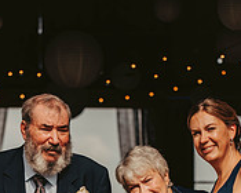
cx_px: 77
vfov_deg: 6.4
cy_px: 236
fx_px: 1719
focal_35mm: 241
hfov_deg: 8.0
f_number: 2.8
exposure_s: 1/1600
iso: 200
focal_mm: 100
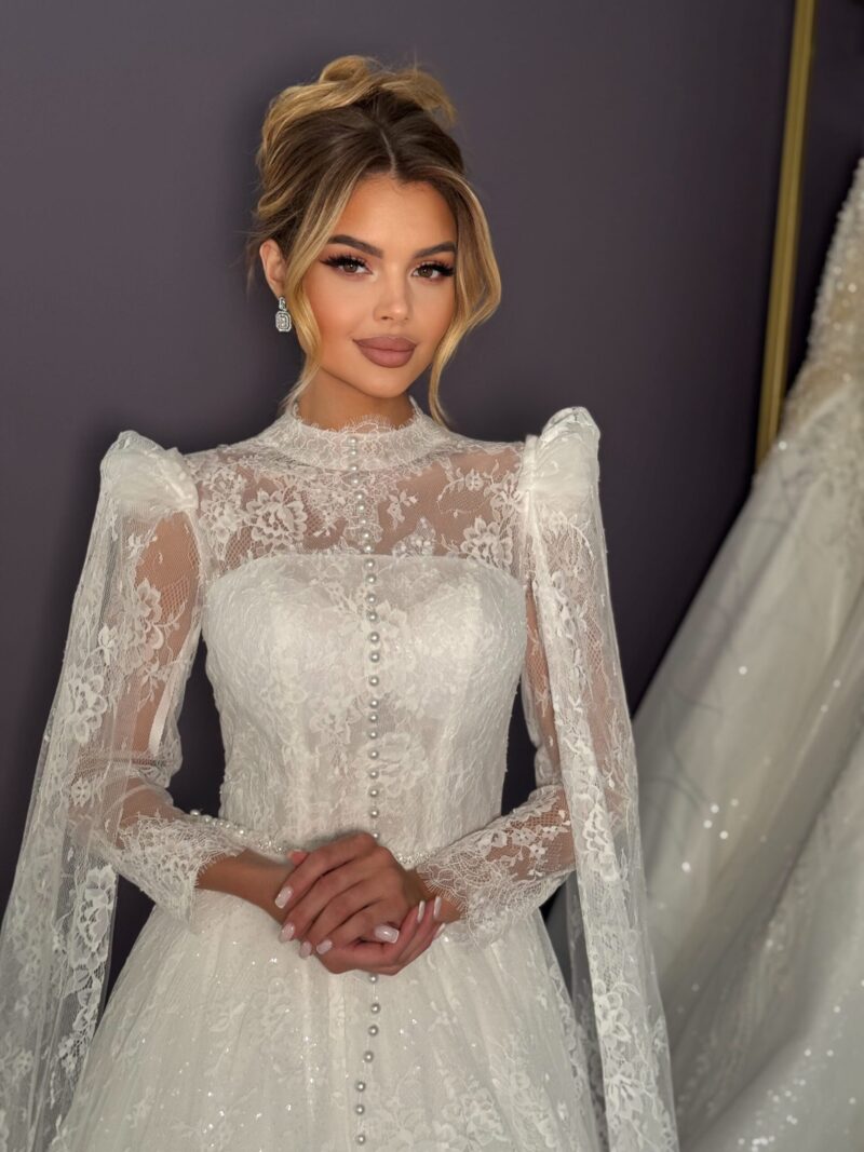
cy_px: 576
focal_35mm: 48
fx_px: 1598
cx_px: 432
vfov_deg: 39.7
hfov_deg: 30.3
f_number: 1.78
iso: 100
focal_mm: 6.76
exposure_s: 1/100
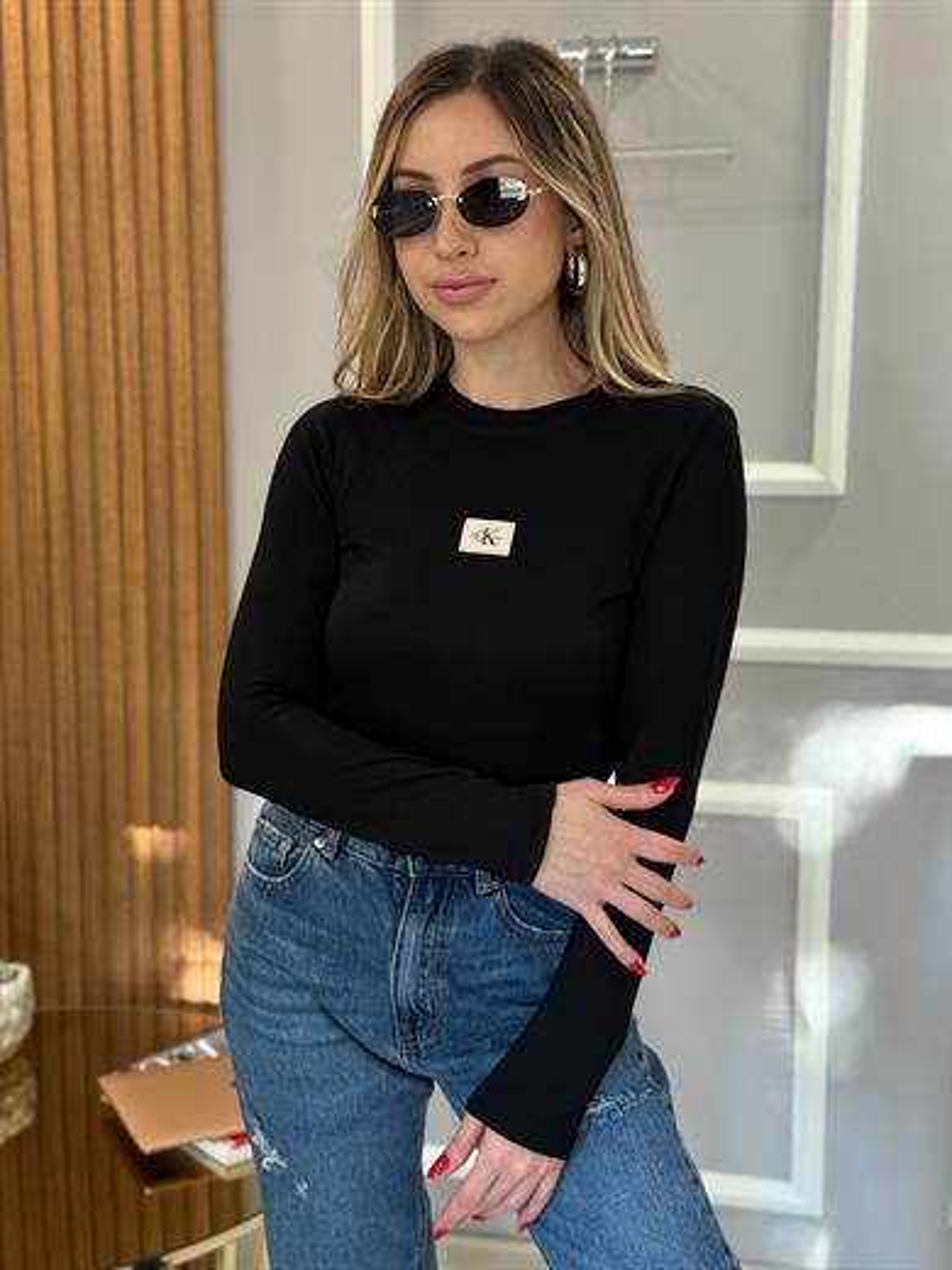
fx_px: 1760
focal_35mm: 48
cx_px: 476
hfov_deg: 30.3
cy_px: 635
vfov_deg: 39.7
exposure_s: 1/60
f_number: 1.78
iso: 160
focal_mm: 6.76
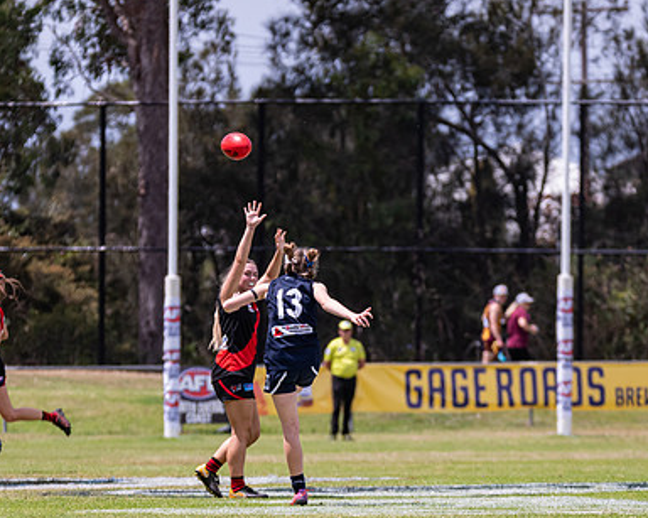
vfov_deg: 3.4
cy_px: 368
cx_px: 306
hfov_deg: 4.3
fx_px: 8609
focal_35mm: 449
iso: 800
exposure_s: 1/3200
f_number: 6.3
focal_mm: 260
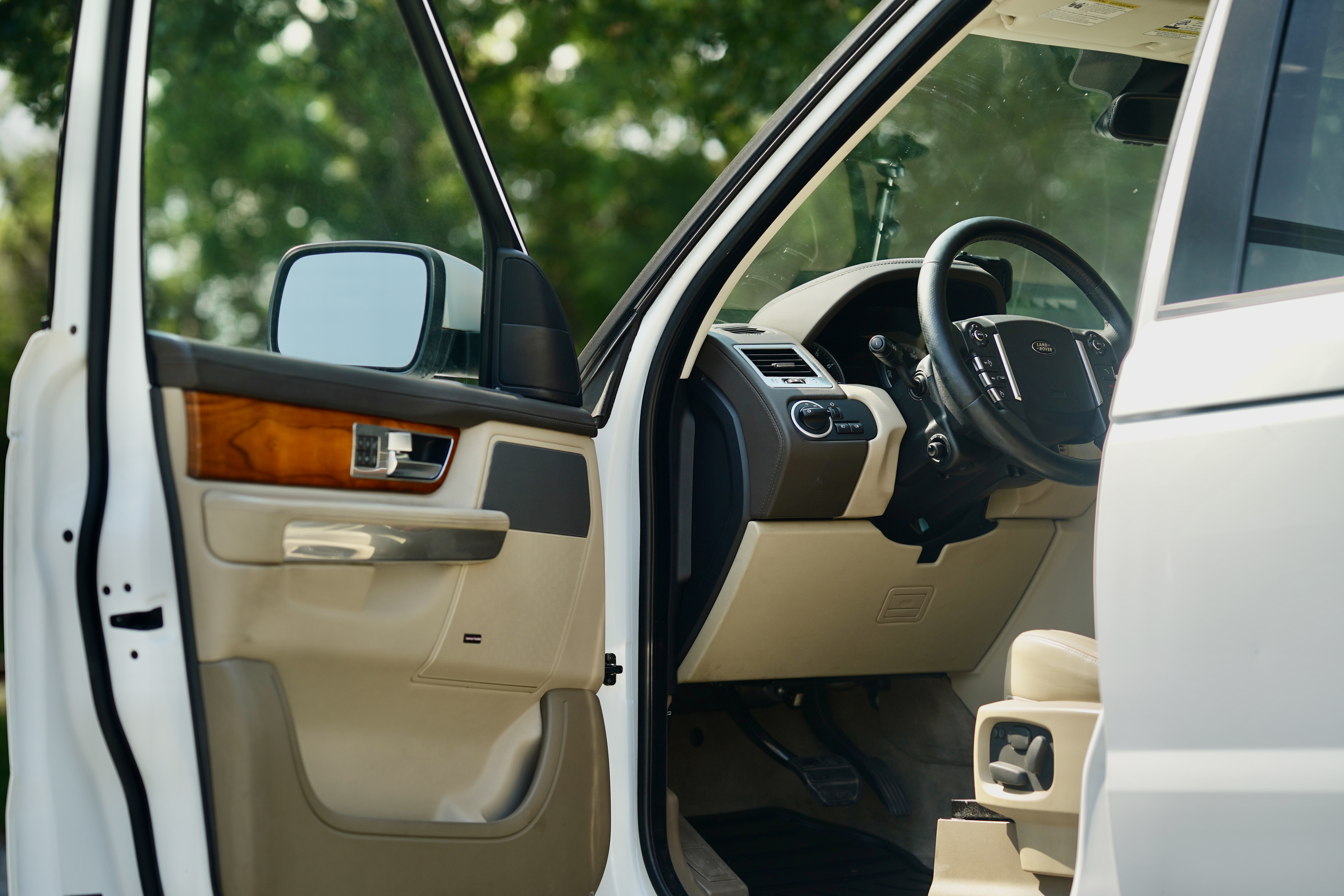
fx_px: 3173
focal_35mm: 85
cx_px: 672
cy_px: 448
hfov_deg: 23.9
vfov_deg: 16.1
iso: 50
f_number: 2.5
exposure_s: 1/250
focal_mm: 85
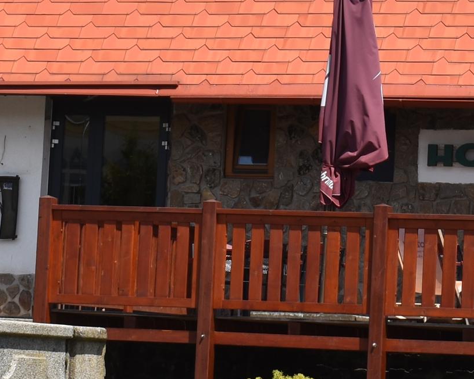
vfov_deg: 7.0
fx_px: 3077
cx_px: 343
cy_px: 22
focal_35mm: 219
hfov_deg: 8.8
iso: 100
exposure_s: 1/320
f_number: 9
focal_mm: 31
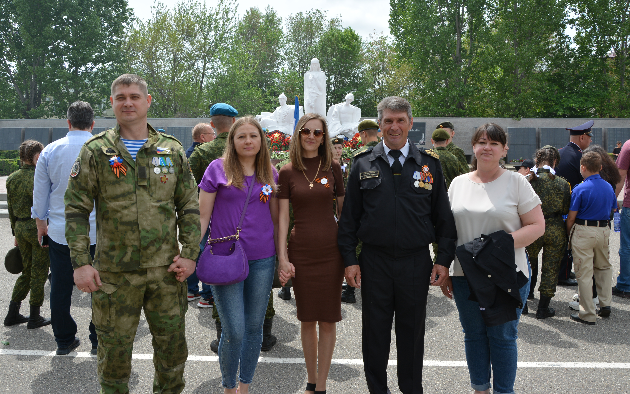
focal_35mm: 34
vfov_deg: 37.3
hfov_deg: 56.7
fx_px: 584
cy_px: 185
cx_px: 313
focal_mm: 22
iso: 125
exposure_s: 1/250
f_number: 8
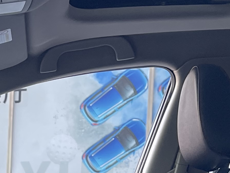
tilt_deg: -2.7
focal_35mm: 113
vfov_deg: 12.2
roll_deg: -0.9
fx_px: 751
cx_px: -125
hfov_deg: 15.9
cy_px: 294
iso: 125
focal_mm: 5.1
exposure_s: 1/115
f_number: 1.6
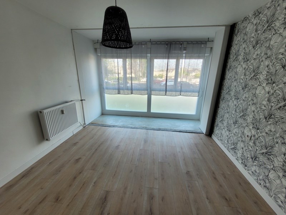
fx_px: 107
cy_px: 108
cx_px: 143
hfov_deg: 106.2
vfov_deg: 89.9
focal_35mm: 13
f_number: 2.2
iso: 50
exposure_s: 1/100
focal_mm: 1.74
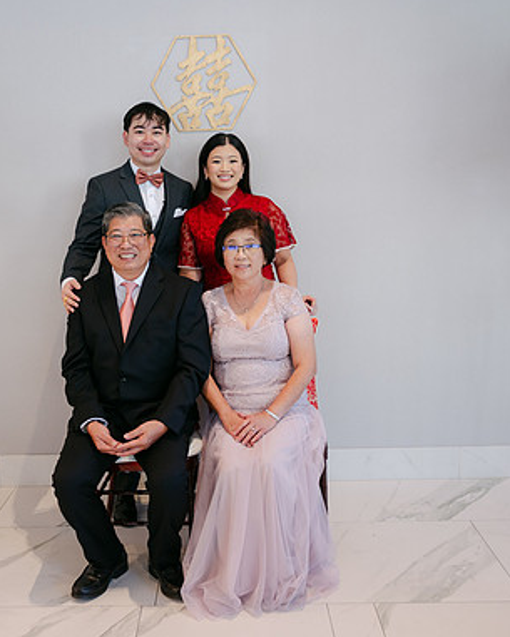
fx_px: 754
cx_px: 199
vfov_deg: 45.8
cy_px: 318
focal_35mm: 40
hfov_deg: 37.2
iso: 800
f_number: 4
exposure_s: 1/100
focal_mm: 28
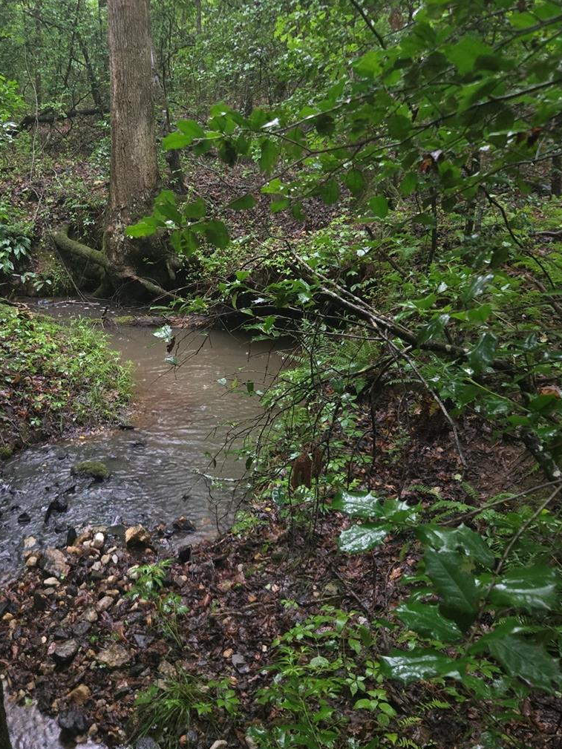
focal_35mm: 35
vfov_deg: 52.5
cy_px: 331
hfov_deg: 40.2
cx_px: 186
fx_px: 757
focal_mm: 5.4
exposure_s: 1/24
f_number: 1.8
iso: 1250
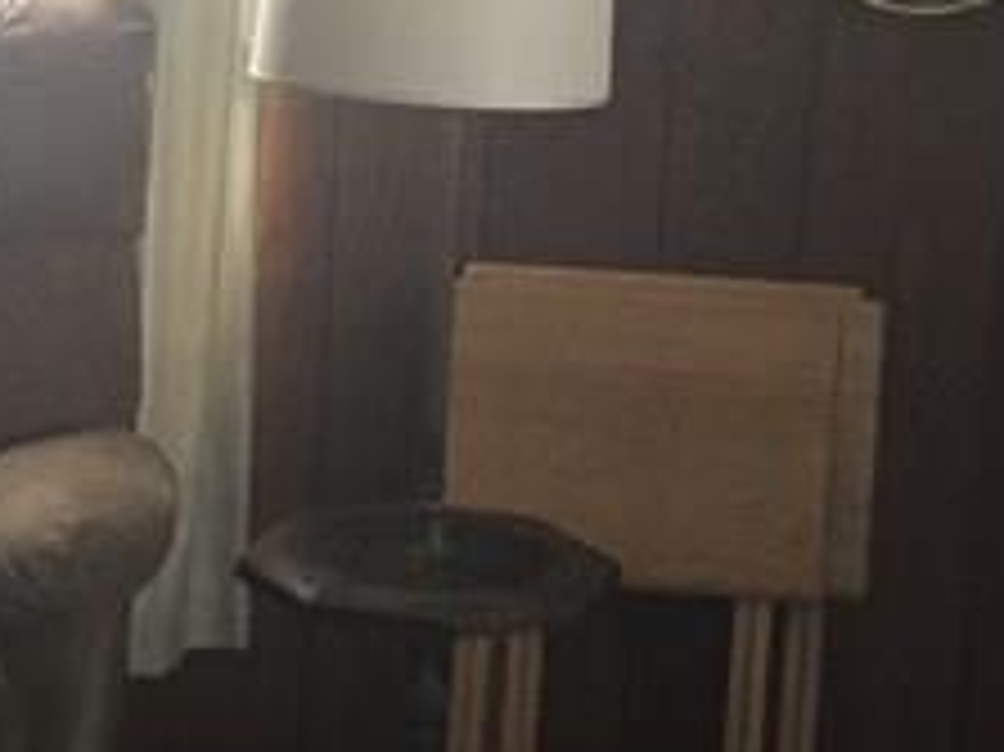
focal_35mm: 133
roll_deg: -1.5
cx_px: -387
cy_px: 216
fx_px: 3855
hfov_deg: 14.1
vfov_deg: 11.1
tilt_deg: -11.1
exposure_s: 1/30
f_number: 2.2
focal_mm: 4.15
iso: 160
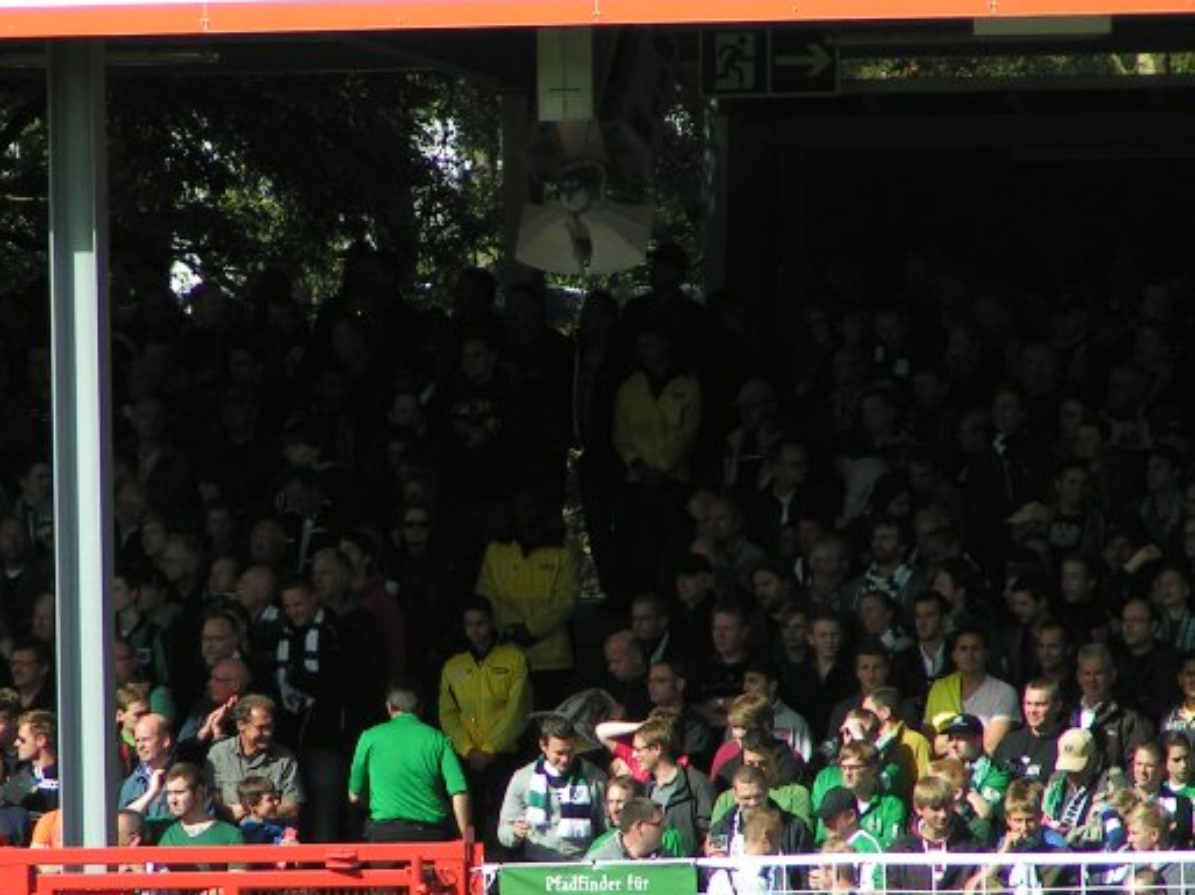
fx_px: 20427
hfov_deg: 3.4
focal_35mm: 592
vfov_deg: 2.5
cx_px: 395
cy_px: 616
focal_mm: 58
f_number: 3.5
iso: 50
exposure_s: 1/800
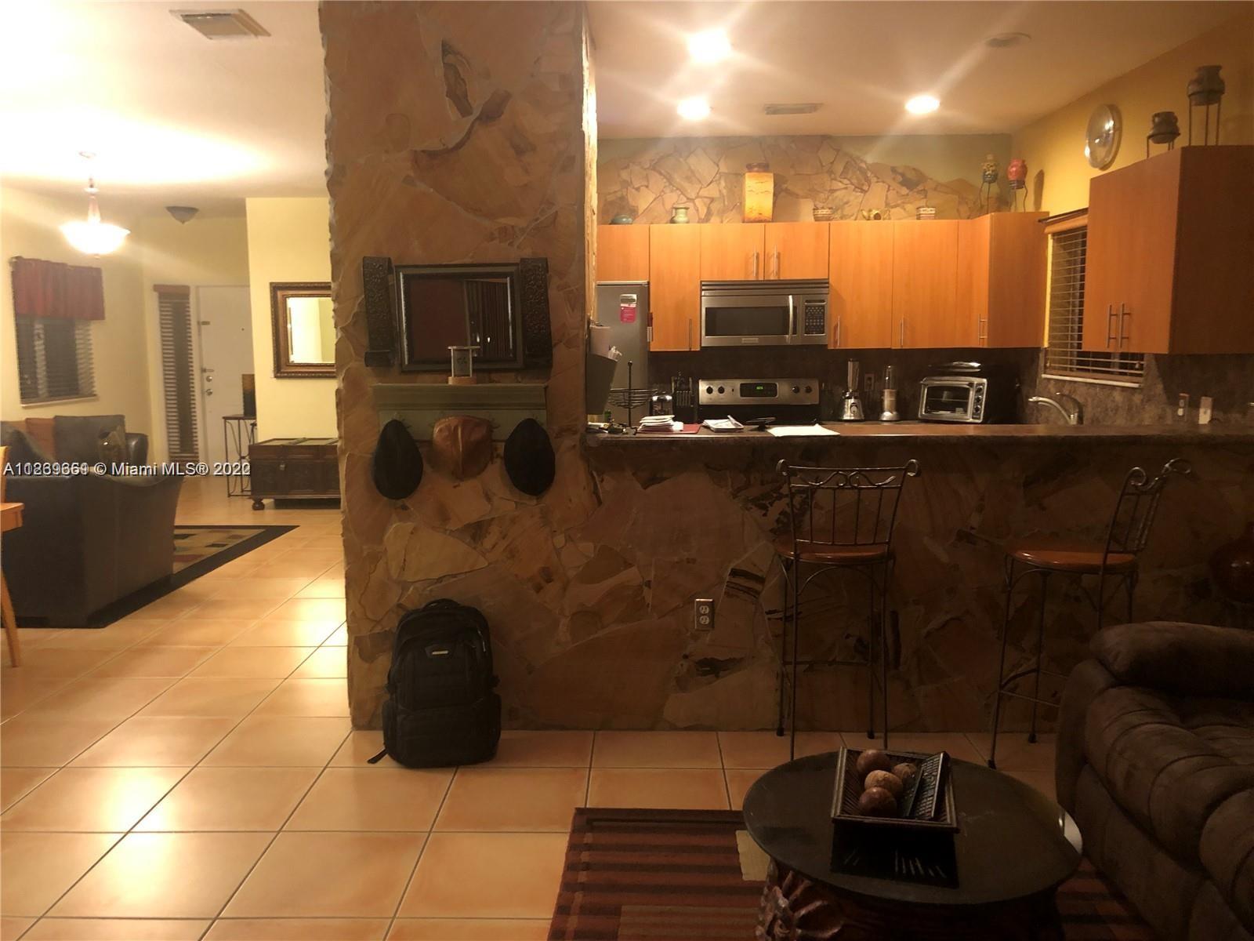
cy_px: 470
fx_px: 1014
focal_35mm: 28
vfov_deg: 49.7
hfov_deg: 63.4
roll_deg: +0.8
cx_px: 627
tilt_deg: -7.9
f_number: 1.8
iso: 100
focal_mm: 4
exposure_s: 1/6
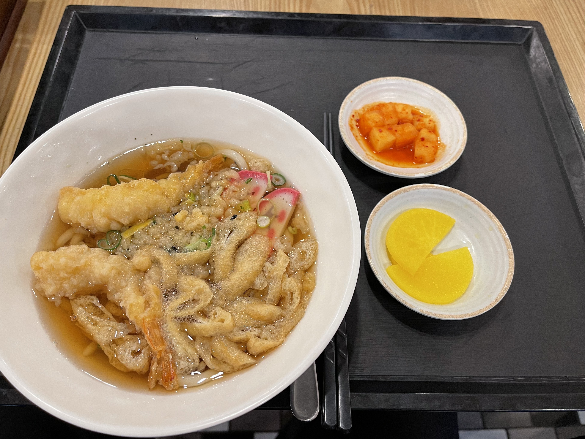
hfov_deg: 65.3
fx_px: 456
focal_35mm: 27
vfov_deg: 51.3
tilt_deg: -60.7
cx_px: 281
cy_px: 214
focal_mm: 5.1
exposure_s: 1/60
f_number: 1.6
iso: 100
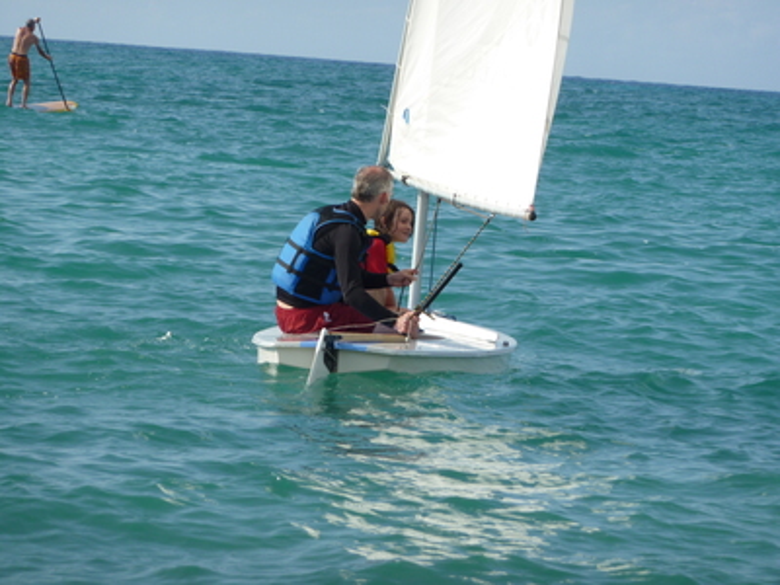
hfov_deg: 7.6
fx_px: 5859
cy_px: 292
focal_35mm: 260
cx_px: 390
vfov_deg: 5.7
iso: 80
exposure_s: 1/500
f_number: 5.6
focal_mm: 42.6
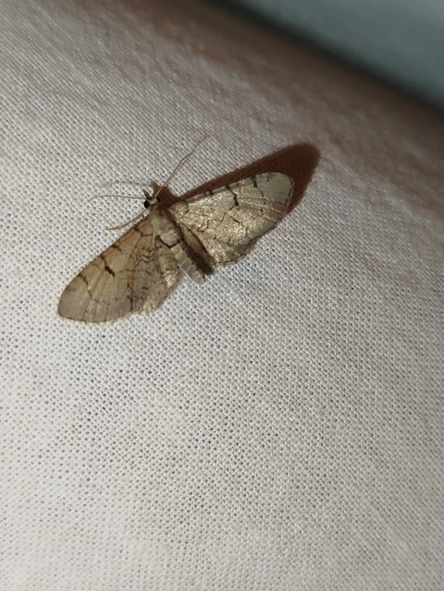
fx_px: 855
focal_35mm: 50
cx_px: 222
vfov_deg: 38.2
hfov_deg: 29.1
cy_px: 296
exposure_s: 1/100
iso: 80
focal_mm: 5.31
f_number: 1.7
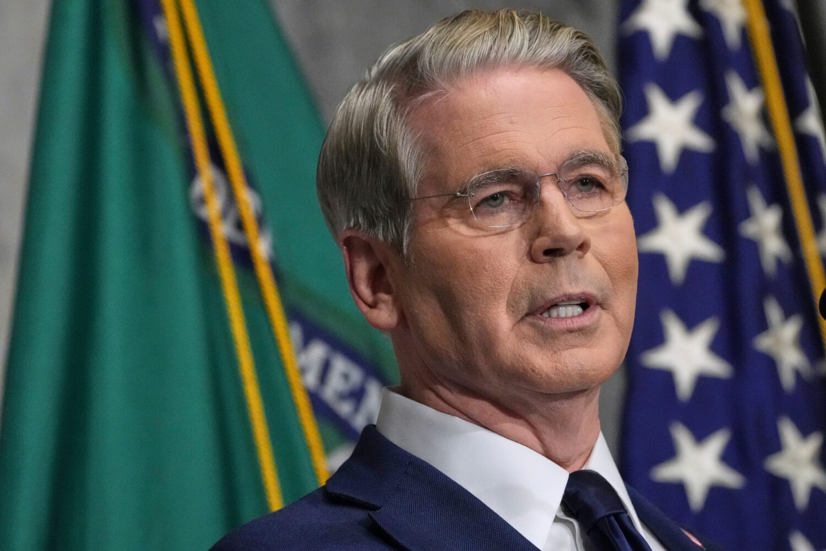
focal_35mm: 432
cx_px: 413
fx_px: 9911
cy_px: 276
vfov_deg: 3.2
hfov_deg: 4.8
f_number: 5.6
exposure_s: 1/500
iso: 6400
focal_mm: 288
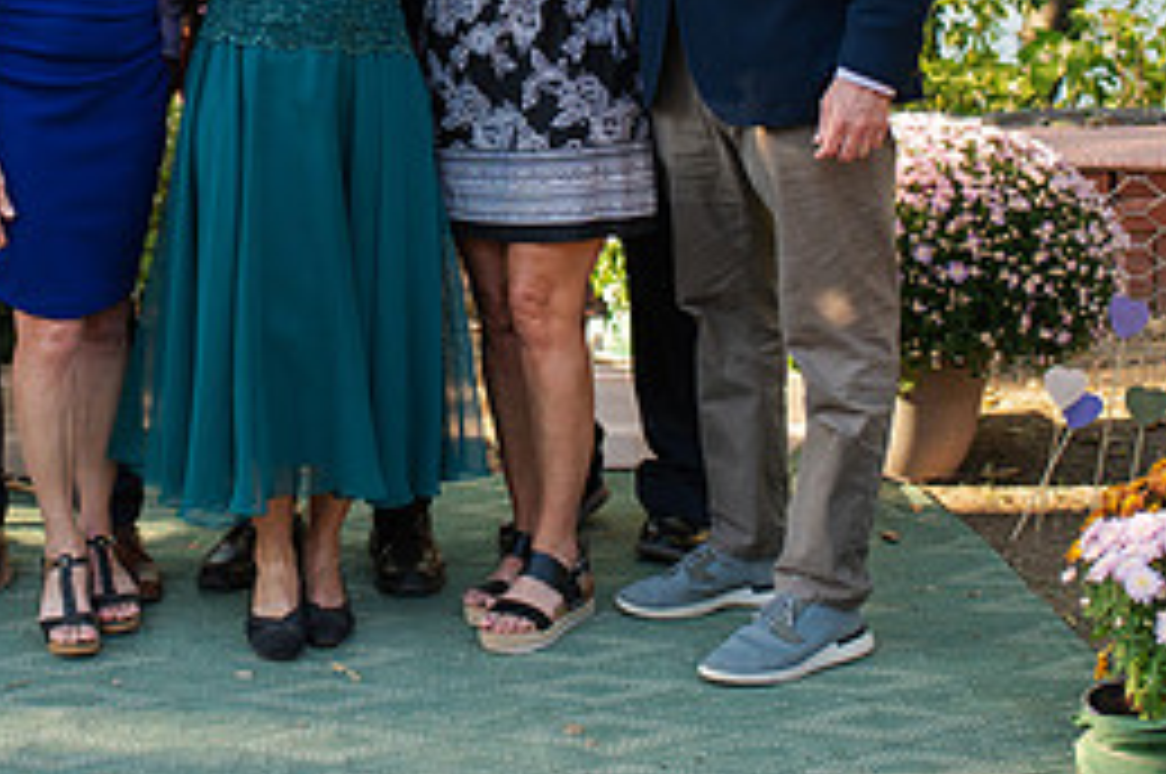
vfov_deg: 15.8
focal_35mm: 84
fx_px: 2717
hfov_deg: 23.9
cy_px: -40
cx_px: 237
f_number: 3.2
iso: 400
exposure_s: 1/640
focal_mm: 35
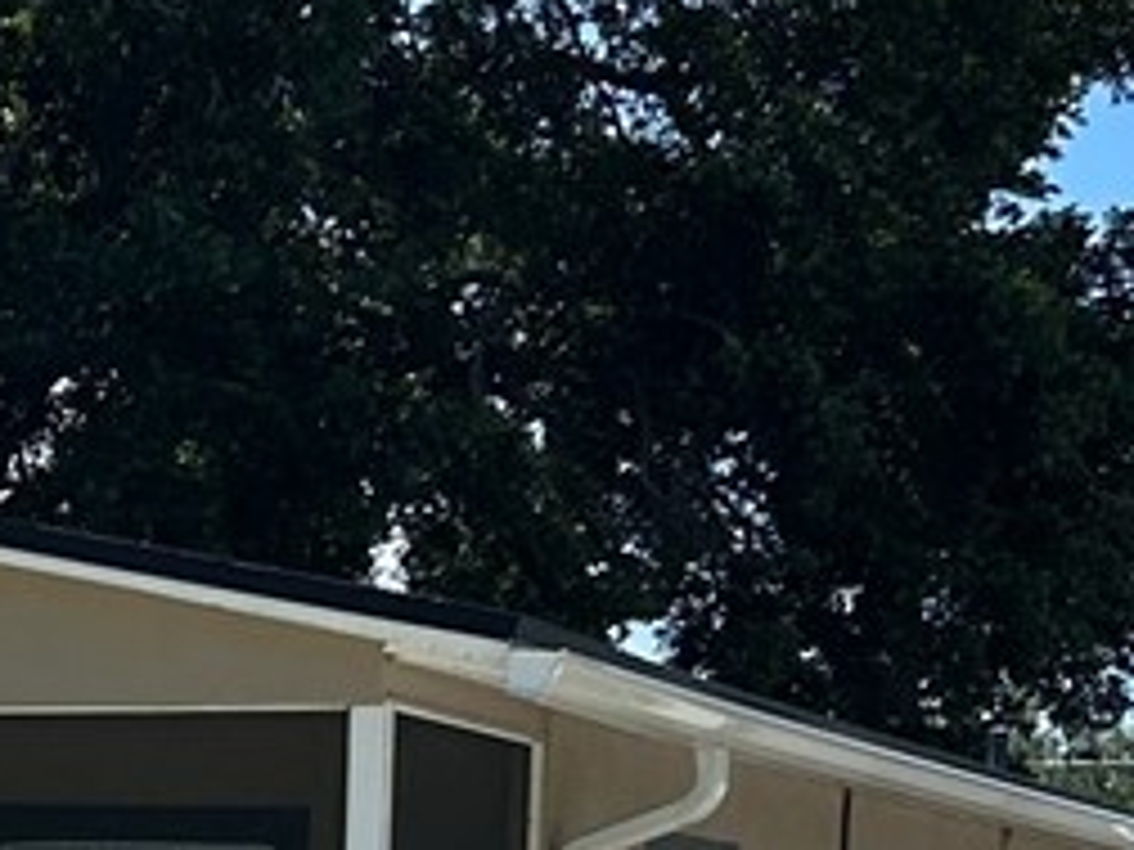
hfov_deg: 11.6
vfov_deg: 8.9
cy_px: 931
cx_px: -374
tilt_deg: +0.9
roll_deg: -1.9
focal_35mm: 165
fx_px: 5405
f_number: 1.5
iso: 50
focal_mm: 5.7
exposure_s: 1/6211
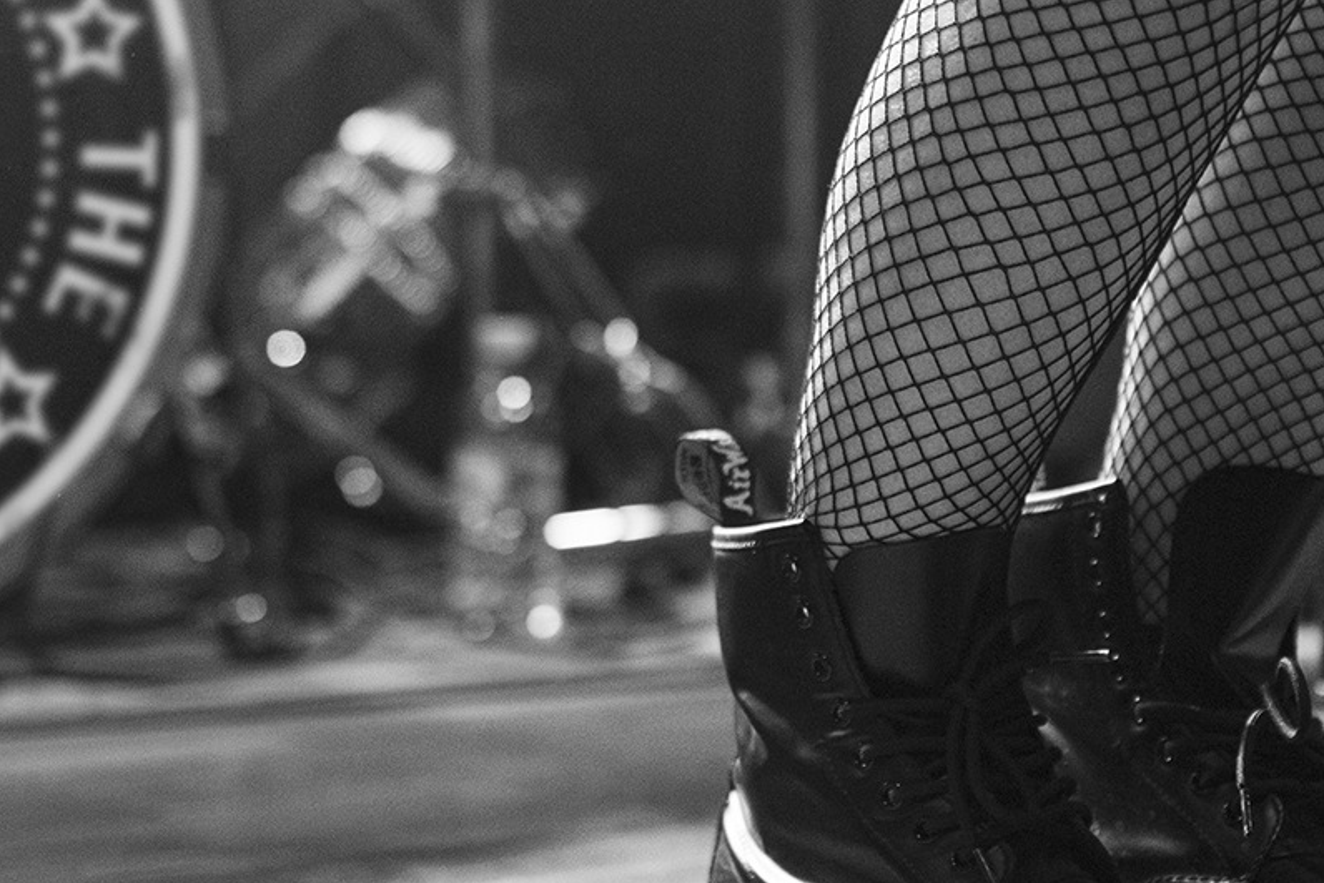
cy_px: 197
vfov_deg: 15.1
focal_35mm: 90
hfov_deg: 22.6
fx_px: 3310
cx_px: 650
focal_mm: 35
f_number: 1.8
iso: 2000
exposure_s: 1/200
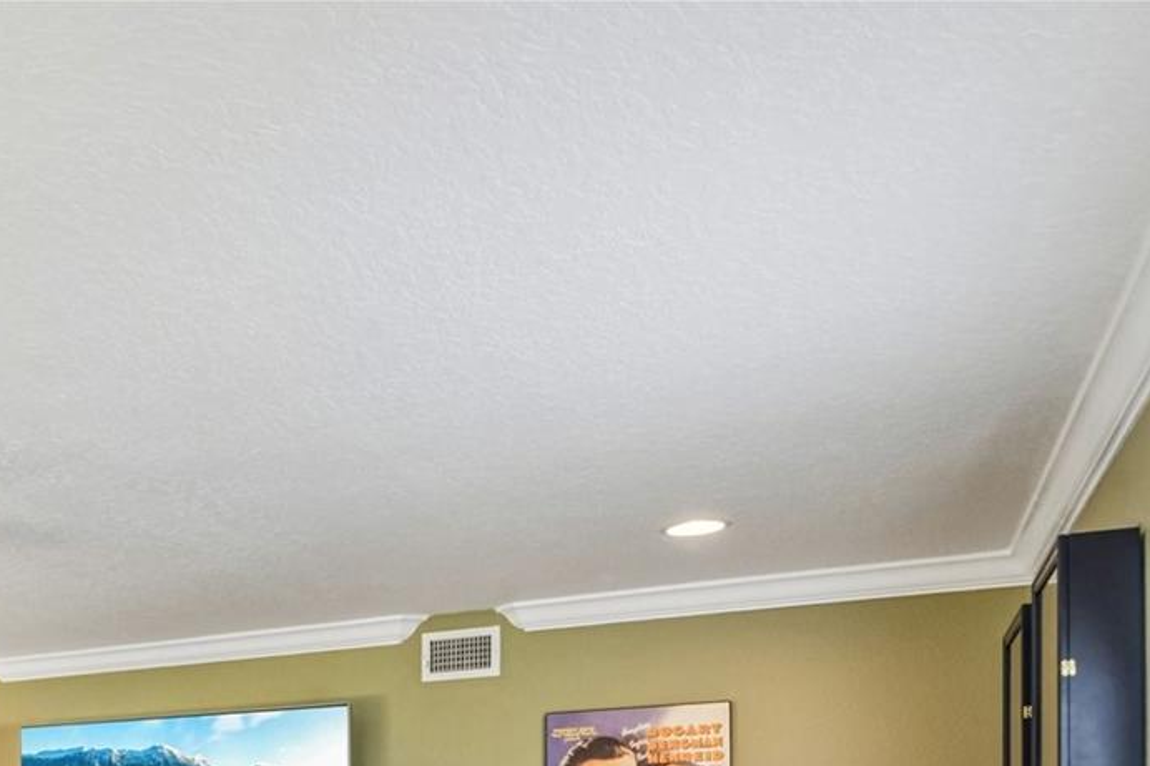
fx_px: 1182
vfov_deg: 31.1
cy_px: 884
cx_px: 8
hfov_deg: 44.4
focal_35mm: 37
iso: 400
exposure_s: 1/10
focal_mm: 16
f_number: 8
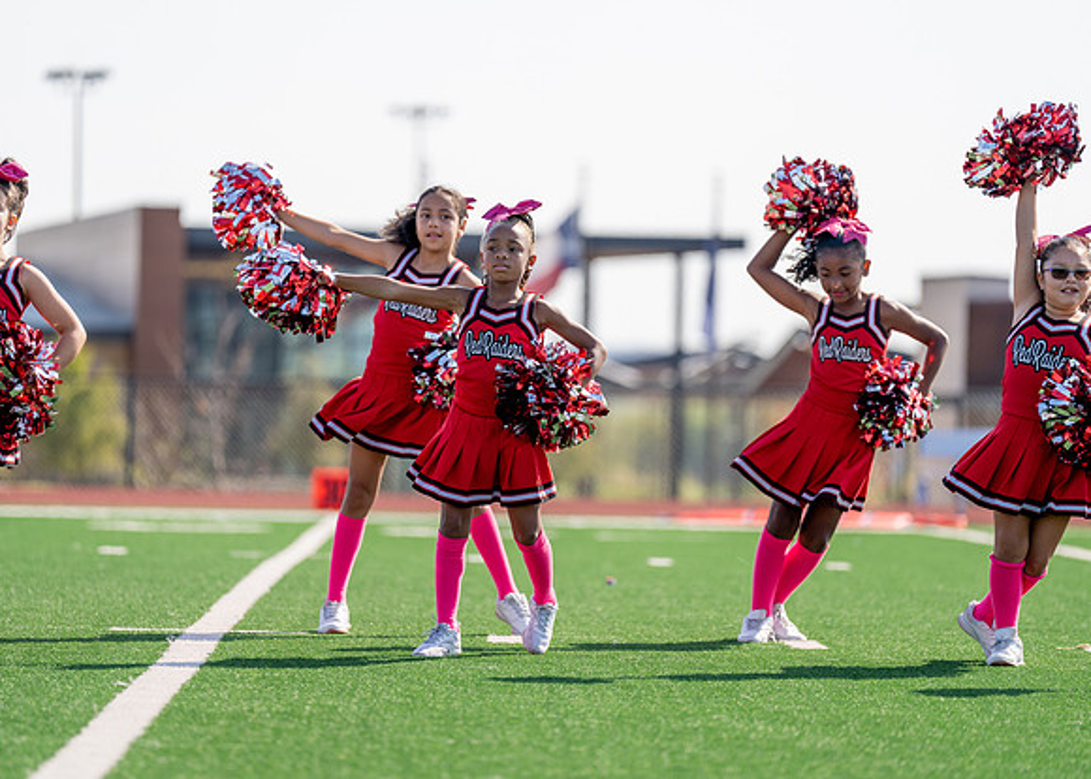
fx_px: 6492
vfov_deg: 6.9
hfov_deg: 9.6
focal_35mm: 210
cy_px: 390
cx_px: 546
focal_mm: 200
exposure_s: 1/1250
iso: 100
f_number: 2.8
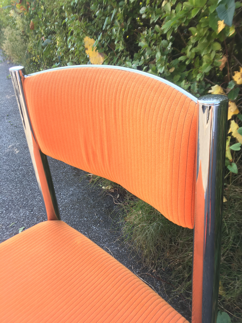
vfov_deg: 61.7
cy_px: 162
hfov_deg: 48.2
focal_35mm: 29
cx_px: 121
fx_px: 270
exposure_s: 1/123
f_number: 2.2
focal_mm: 4.15
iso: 25
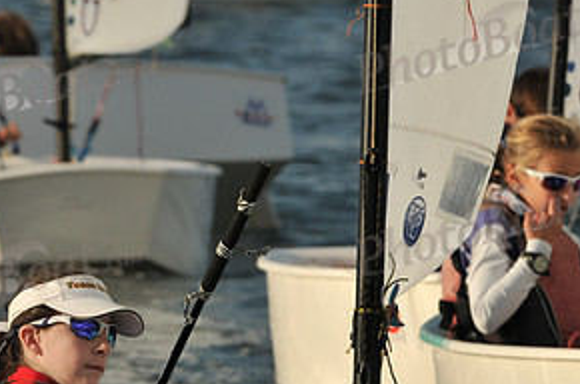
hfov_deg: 2.4
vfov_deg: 1.6
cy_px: 357
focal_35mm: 870
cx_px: 252
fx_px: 13986
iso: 200
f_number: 9
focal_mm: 290
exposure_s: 1/800
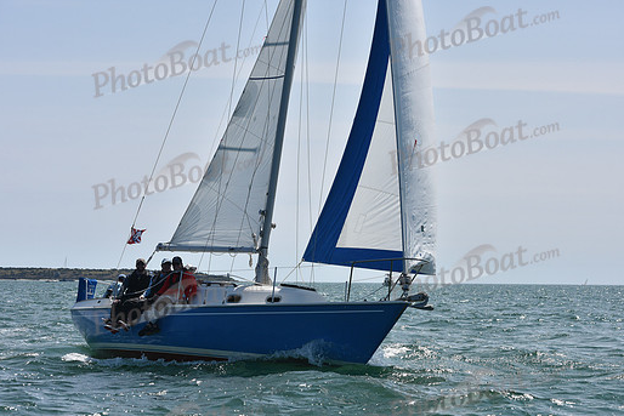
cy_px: 224
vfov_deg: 14.1
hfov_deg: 21.0
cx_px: 327
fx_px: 1682
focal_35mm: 97
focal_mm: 86
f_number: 6.3
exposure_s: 1/800
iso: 320
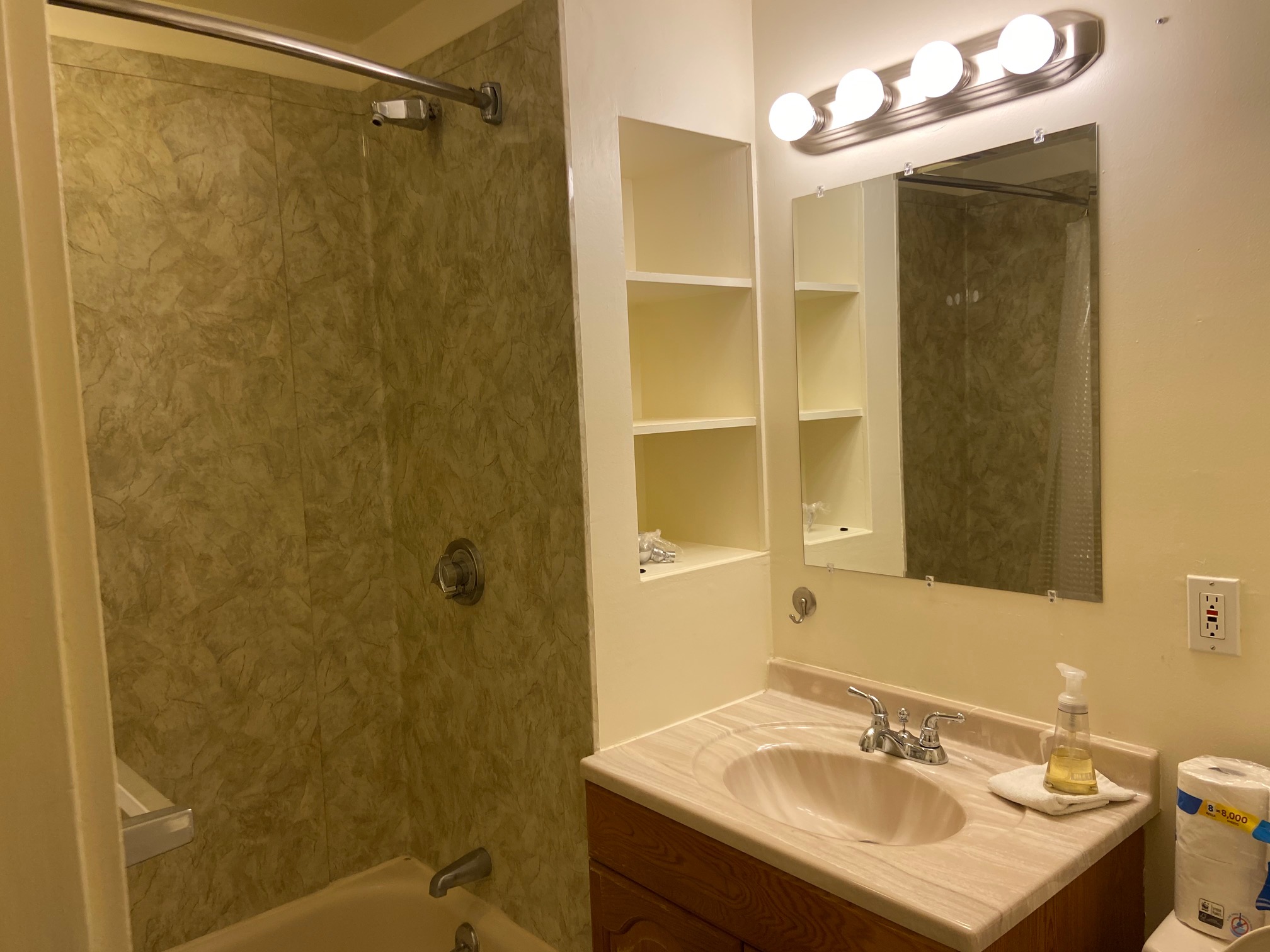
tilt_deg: -4.4
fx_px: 954
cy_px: 476
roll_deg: +2.6
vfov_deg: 53.1
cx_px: 635
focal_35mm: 26
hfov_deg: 67.3
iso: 125
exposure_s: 1/120
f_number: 1.8
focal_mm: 4.25
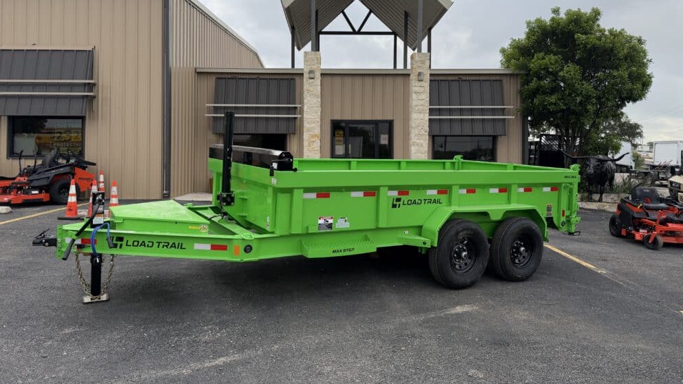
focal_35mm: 27
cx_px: 335
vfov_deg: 42.6
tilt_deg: +1.5
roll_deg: +0.1
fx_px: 489
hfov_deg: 69.9
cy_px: 147
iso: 100
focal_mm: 6.76
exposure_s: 1/2611
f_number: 1.78
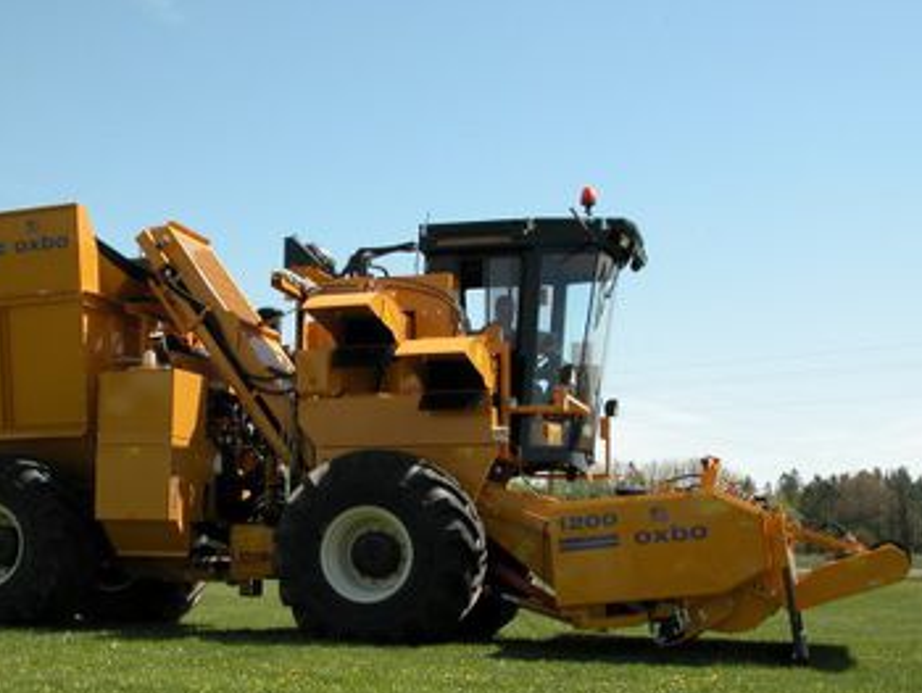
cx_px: 316
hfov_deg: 37.8
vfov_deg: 29.1
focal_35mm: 50
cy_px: 404
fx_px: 1333
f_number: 6.3
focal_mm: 8.9
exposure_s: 1/311
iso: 100
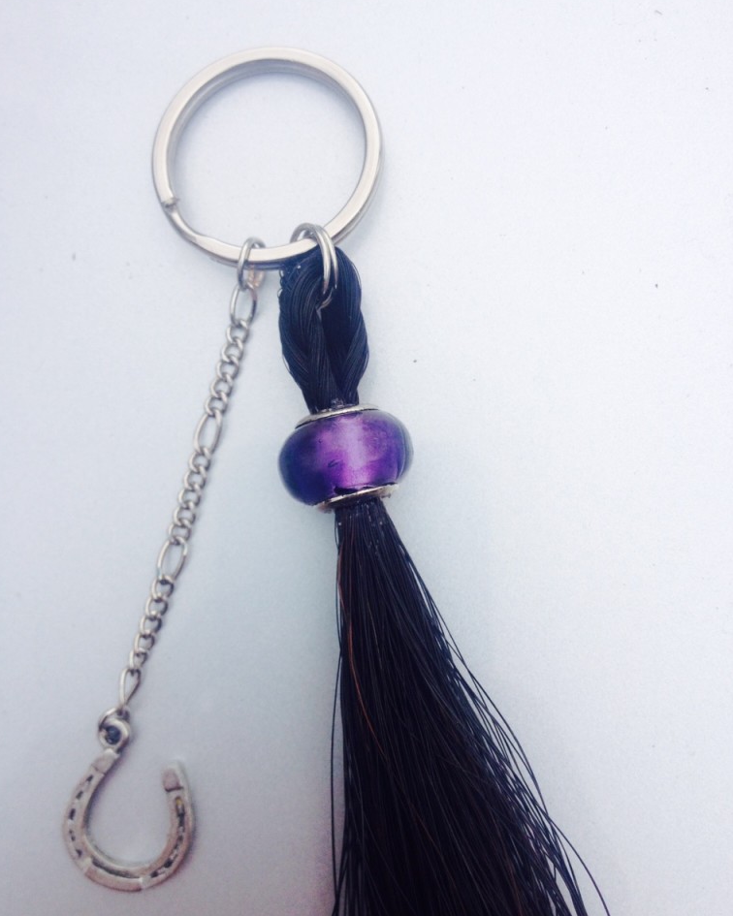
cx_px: 363
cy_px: 436
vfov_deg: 49.1
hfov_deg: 40.1
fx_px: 1003
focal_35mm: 37
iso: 50
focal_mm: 4.28
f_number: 2.4
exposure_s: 1/557
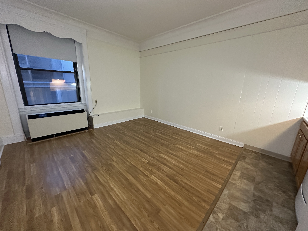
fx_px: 125
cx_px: 154
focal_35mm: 14
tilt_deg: -11.7
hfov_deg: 102.1
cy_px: 116
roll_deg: -2.3
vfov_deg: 85.7
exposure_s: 1/60
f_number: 2.2
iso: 500
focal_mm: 2.22
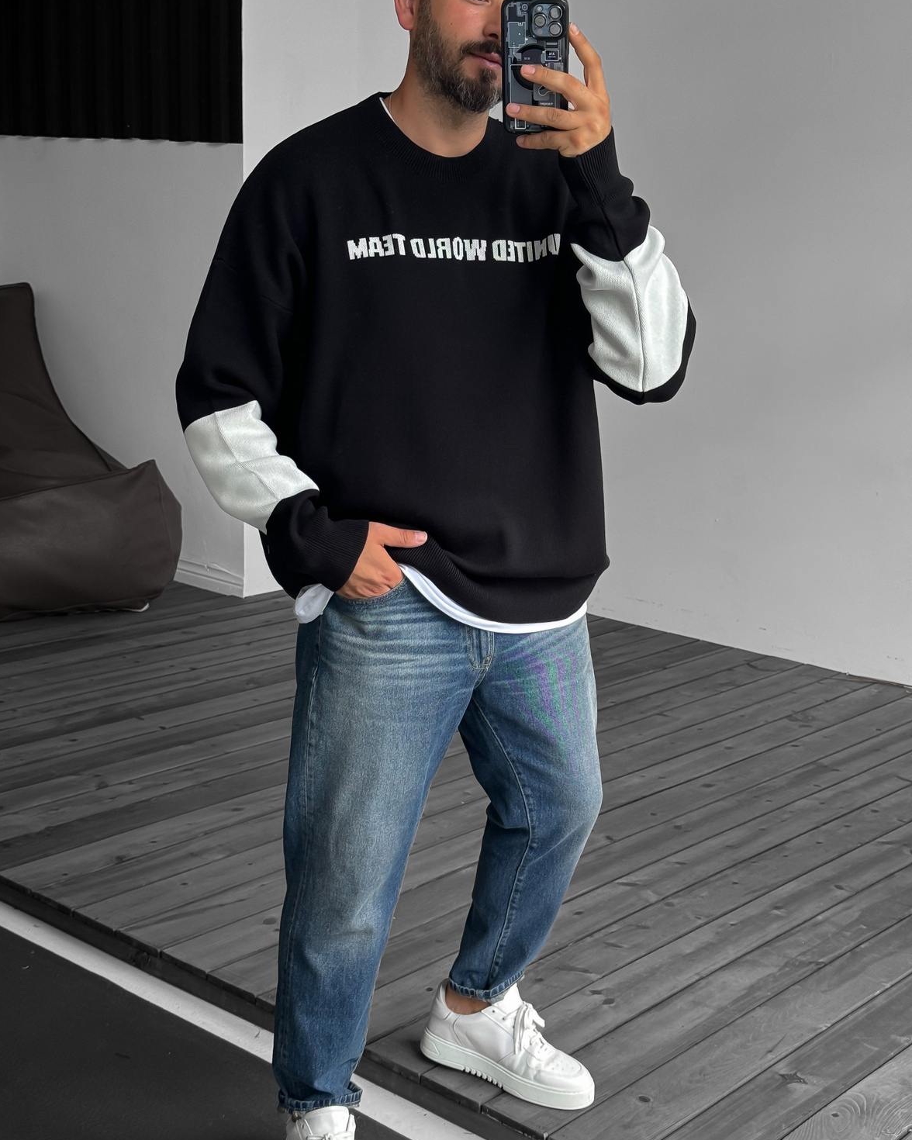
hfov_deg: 29.7
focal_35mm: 51
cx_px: 448
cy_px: 599
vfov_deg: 36.6
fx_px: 1721
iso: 100
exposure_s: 1/60
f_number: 1.8
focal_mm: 6.76
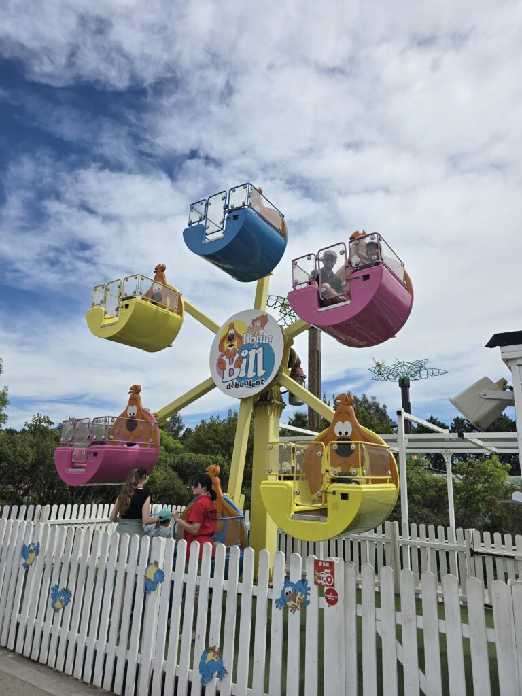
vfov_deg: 73.9
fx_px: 462
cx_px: 261
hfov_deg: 58.9
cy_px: 348
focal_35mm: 23
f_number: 1.7
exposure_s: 1/1399
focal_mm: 6.3
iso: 12
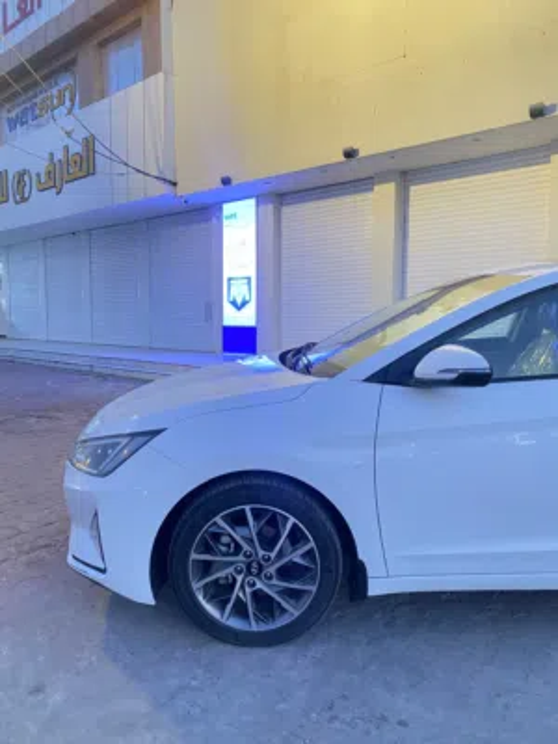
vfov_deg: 67.3
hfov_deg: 53.1
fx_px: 559
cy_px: 372
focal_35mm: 26
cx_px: 279
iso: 640
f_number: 1.8
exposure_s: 1/33
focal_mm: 4.25
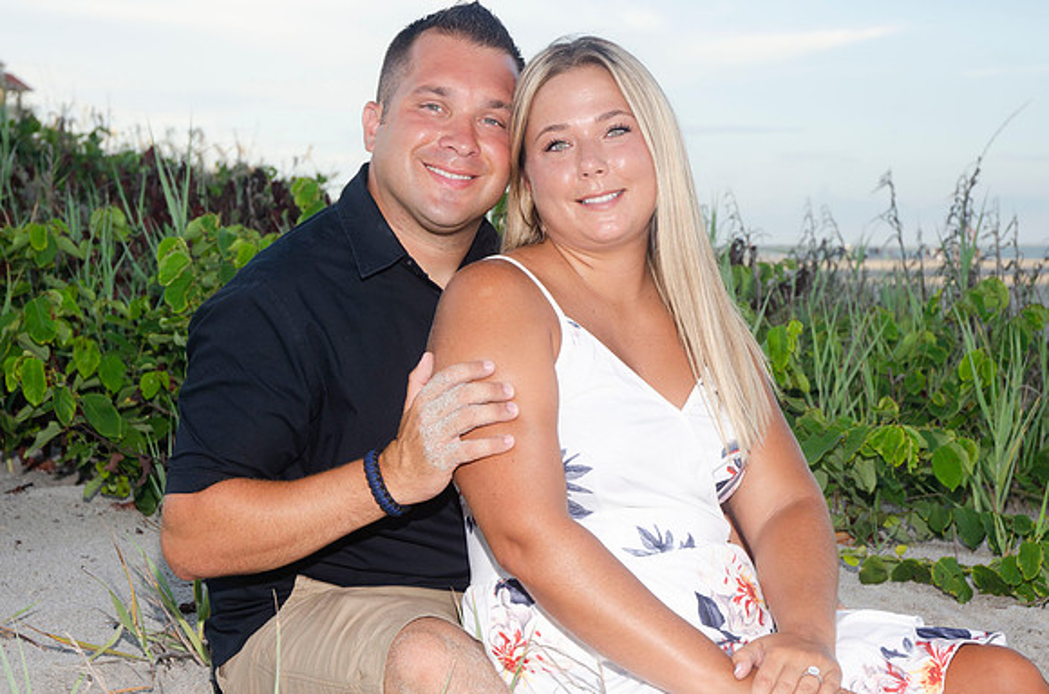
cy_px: 363
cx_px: 546
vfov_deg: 18.1
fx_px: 2180
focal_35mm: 75
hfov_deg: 27.1
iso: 100
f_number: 5.6
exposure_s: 1/250
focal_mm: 40
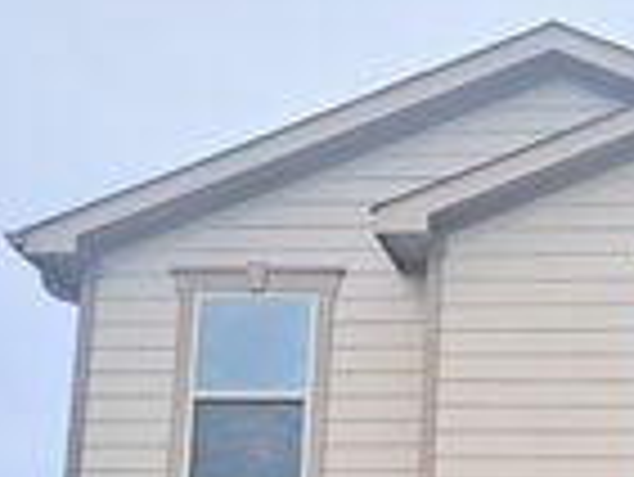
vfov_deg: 16.3
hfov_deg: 22.0
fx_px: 1558
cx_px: 652
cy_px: 646
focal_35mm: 85
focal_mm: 5.23
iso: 50
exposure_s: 1/370
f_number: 1.8
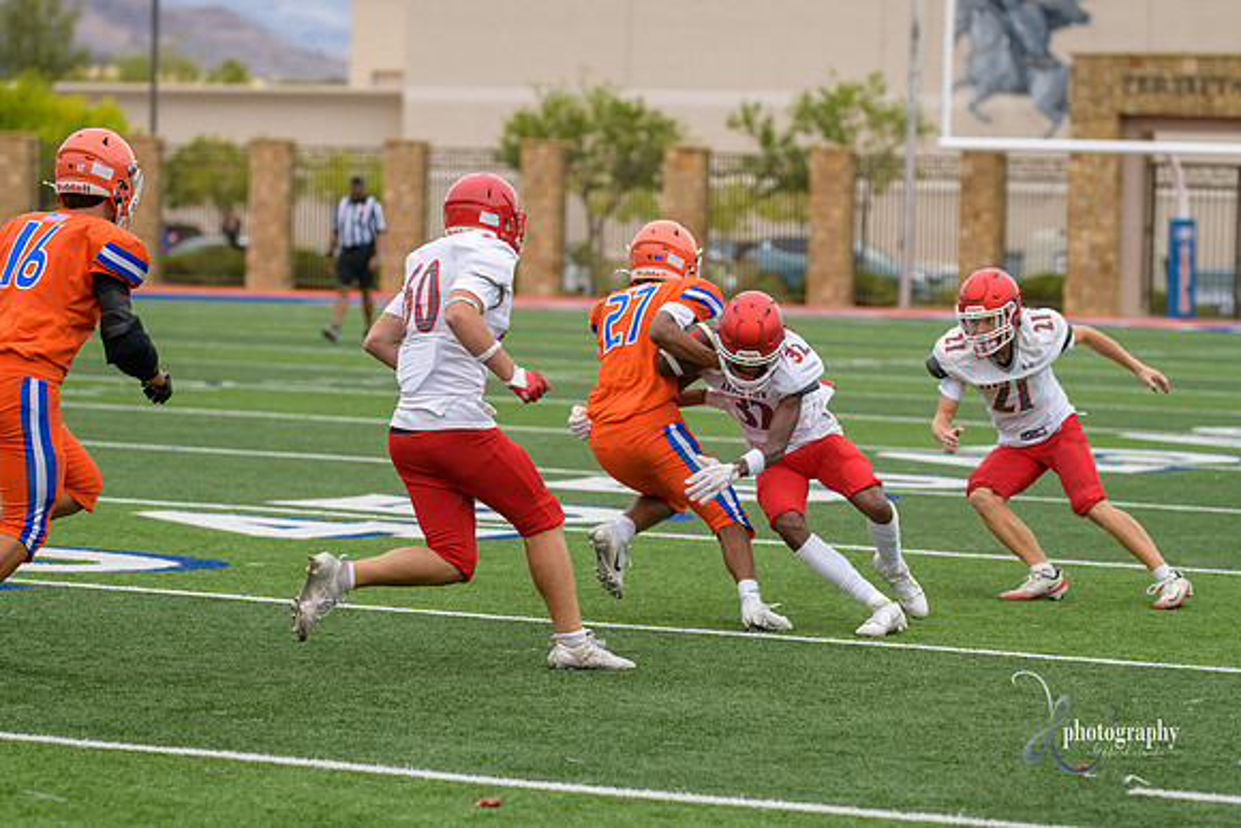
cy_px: 414
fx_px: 4827
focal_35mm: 140
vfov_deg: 9.8
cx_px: 620
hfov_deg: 14.7
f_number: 3.5
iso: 500
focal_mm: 140
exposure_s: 1/1000
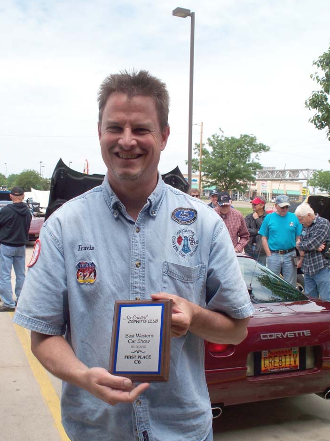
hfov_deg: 35.1
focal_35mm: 41
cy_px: 230
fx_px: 522
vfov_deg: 45.8
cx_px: 162
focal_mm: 7.5
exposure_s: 1/400
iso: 64
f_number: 5
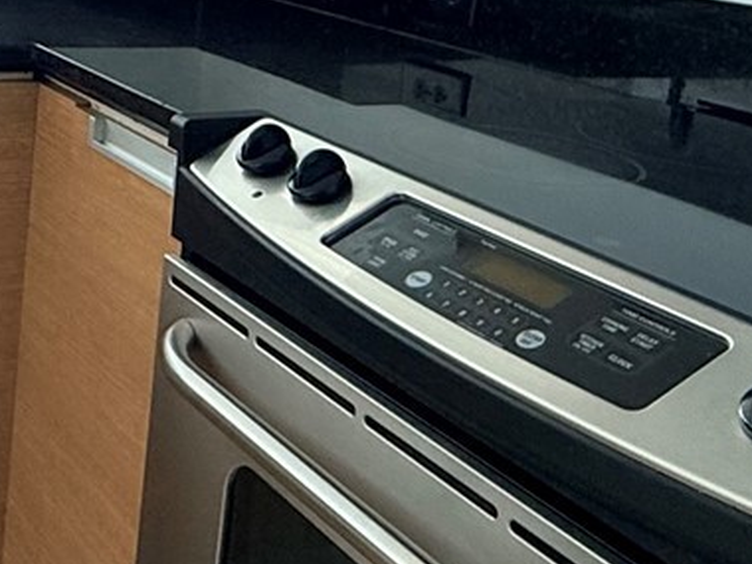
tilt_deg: -10.9
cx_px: -46
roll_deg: -4.0
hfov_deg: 29.9
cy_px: 55
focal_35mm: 59
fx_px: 1282
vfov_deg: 24.1
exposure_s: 1/99
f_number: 2.2
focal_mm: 2.22
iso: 160
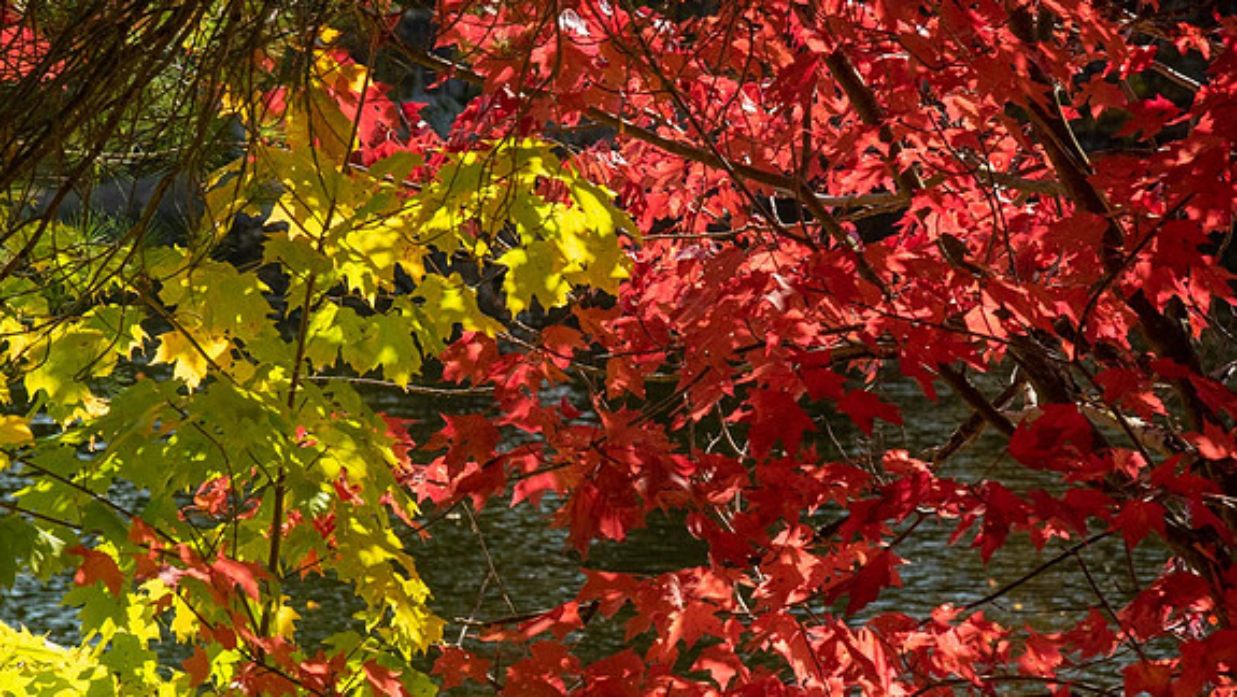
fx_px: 6760
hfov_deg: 10.5
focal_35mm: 206
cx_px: 615
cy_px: 360
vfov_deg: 5.9
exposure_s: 1/400
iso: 1000
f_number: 11
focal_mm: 130
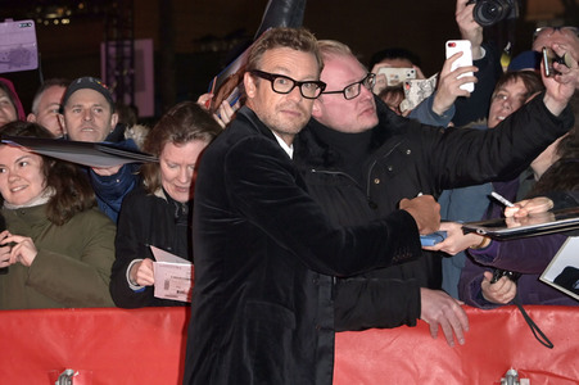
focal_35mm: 92
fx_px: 1479
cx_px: 290
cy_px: 192
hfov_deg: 22.2
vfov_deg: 14.8
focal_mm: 92
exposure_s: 1/250
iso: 1250
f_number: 6.3
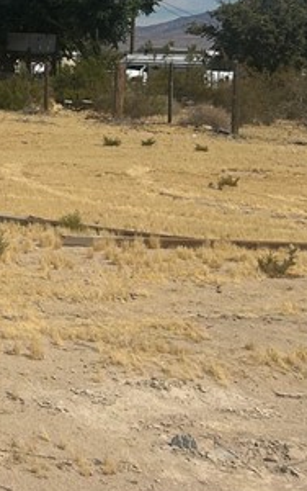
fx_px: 1256
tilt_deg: -0.8
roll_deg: -2.3
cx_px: -354
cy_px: 65
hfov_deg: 12.0
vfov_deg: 21.7
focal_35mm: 94
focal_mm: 5.7
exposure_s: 1/12658
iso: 50
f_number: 1.5
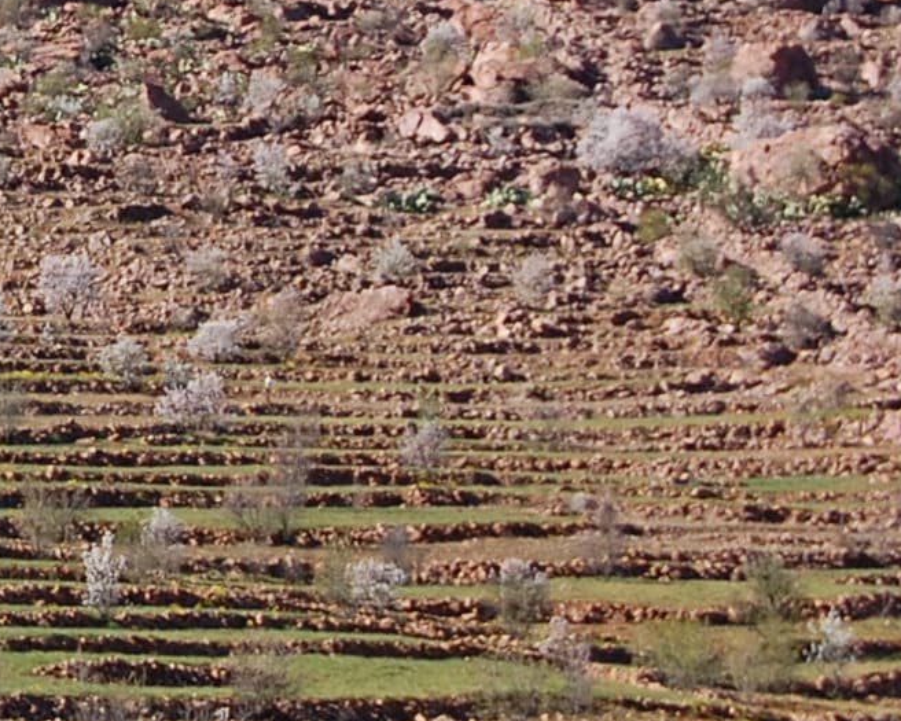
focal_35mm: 232
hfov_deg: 8.2
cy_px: -65
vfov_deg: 6.6
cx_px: -385
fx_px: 6187
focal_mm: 48
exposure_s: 1/250
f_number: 8
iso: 200
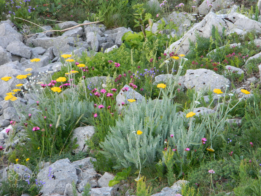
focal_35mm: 225
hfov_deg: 8.8
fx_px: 1696
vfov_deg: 6.6
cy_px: 99
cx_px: 131
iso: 200
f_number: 5.4
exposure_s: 1/80
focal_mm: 39.7
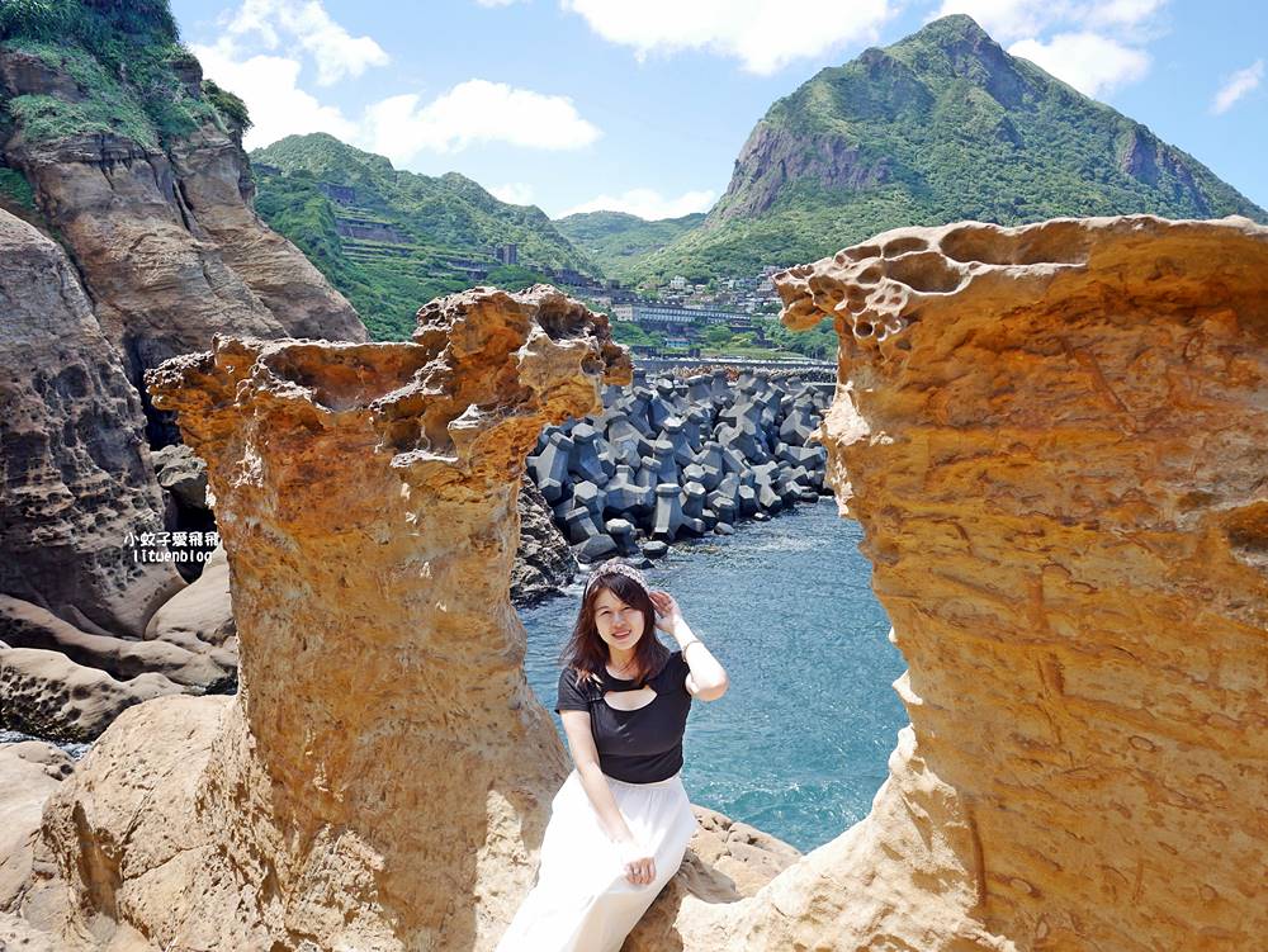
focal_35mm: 28
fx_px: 1026
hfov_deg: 63.4
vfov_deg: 49.8
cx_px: 634
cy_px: 476
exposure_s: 1/800
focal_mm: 14
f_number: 3.5
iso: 200
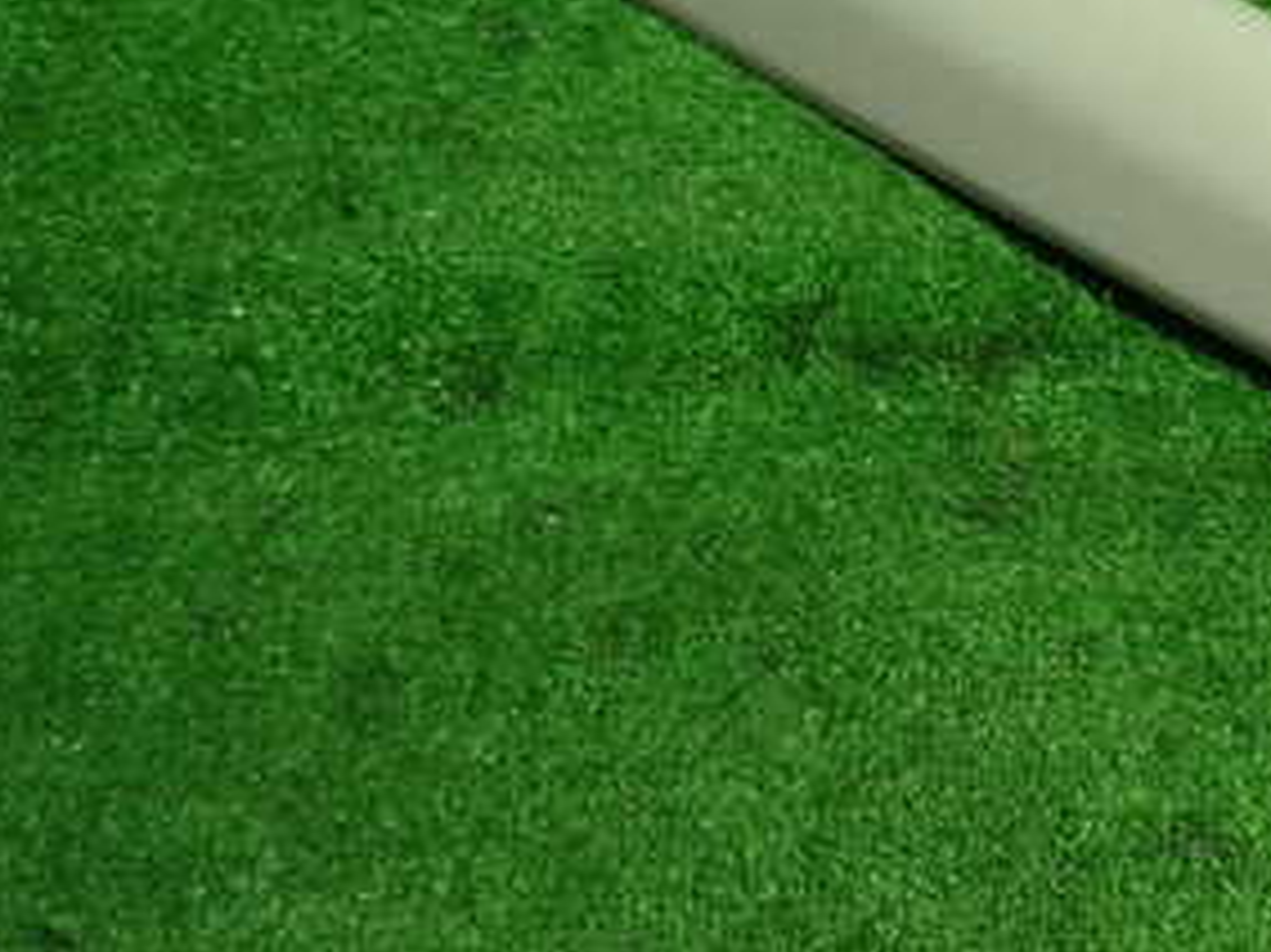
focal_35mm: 53
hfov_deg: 32.7
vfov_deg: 27.2
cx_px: 1320
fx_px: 1945
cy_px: 251
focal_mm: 4.5
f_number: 2
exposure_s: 1/40
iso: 200
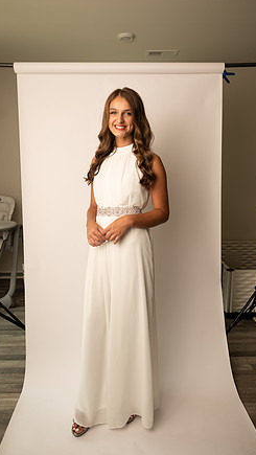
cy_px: 223
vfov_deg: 71.9
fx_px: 313
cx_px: 119
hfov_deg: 44.4
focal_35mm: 26
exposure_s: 1/160
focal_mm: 24
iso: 100
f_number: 3.2
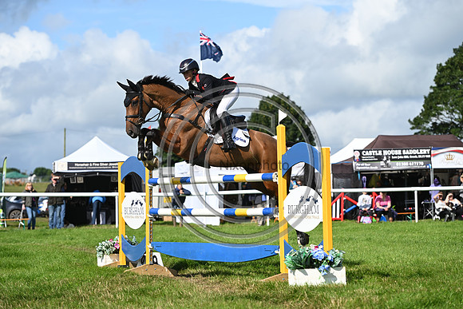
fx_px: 1672
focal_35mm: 130
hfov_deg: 15.8
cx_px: 232
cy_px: 154
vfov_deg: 10.6
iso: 160
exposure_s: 1/1250
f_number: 4.5
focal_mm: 130
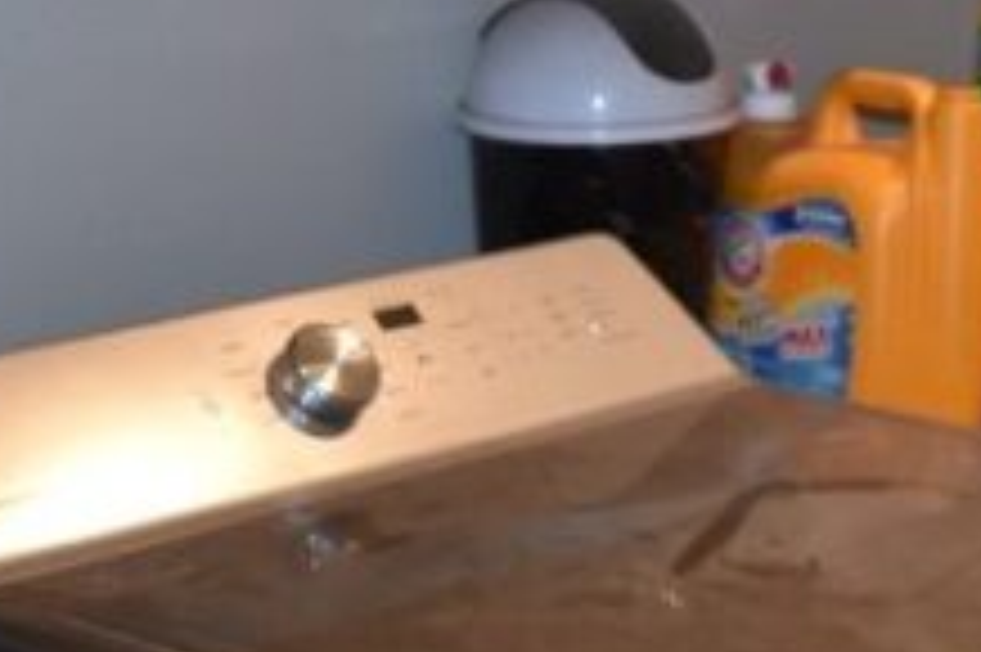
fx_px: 3458
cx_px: 868
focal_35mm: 127
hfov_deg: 16.0
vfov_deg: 10.5
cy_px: -268
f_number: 3.5
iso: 720
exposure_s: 1/60
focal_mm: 18
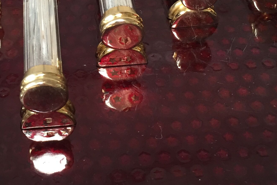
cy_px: -9
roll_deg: +6.2
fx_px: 577
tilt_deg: -39.6
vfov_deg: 17.7
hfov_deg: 26.6
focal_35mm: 75
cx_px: 65
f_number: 2.2
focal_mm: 4.15
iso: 160
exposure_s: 1/33
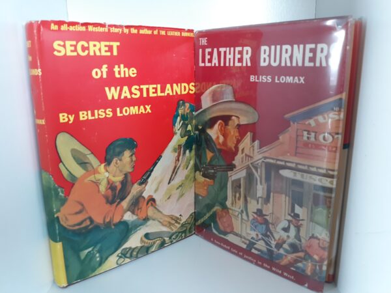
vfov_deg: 49.7
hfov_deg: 63.4
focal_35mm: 28
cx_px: 196
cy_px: 146
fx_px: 316
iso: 80
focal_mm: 3.7
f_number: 1.7
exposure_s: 1/40
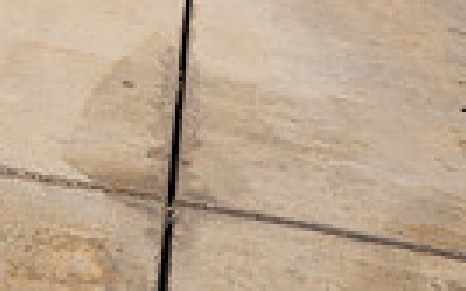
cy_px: -473
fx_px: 1790
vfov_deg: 8.3
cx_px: 368
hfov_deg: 14.8
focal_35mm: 141
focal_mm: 41
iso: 160
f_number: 8
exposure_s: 1/250
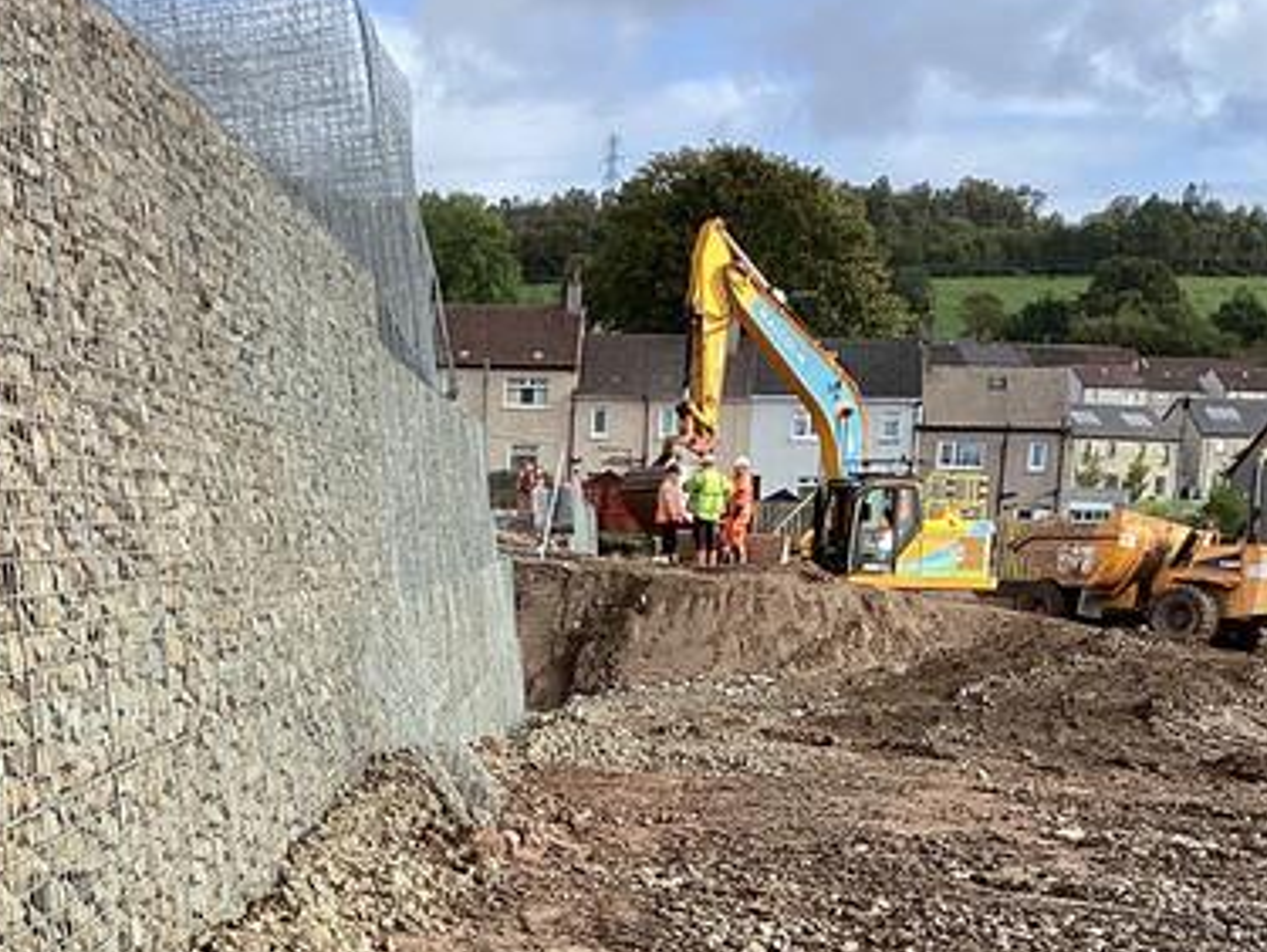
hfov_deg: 33.3
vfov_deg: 25.7
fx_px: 2088
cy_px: 567
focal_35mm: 57
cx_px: 358
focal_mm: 3.3
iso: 25
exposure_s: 1/503
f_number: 2.4
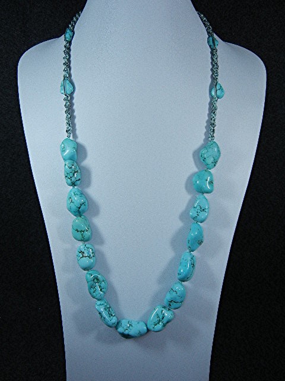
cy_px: 190
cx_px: 142
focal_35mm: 34
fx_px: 373
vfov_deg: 54.0
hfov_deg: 41.8
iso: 160
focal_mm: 6.2
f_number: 3.6
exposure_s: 1/81.6
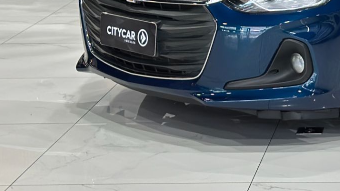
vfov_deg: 8.1
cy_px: -68
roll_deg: +0.2
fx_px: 1335
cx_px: 420
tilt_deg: -7.2
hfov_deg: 14.0
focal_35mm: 148
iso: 160
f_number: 1.78
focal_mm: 6.86
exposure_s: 1/120
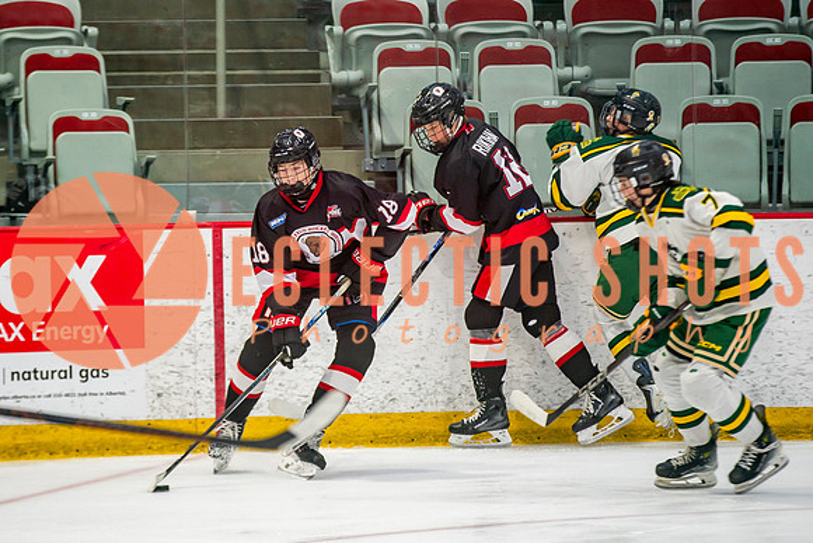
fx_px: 6635
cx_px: 340
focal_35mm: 294
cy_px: 268
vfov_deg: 4.7
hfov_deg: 7.0
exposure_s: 1/640
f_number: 2.8
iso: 1000
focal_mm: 200
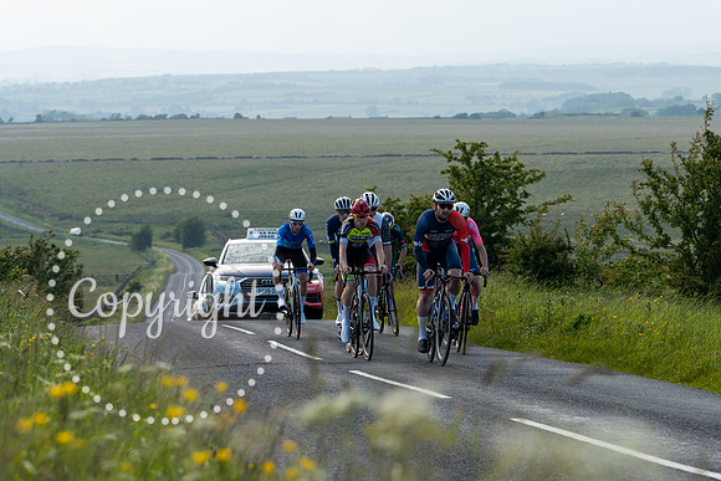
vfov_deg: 9.2
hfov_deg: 13.8
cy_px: 246
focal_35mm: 149
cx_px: 476
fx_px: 2976
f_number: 6.3
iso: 200
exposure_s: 1/320
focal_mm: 111
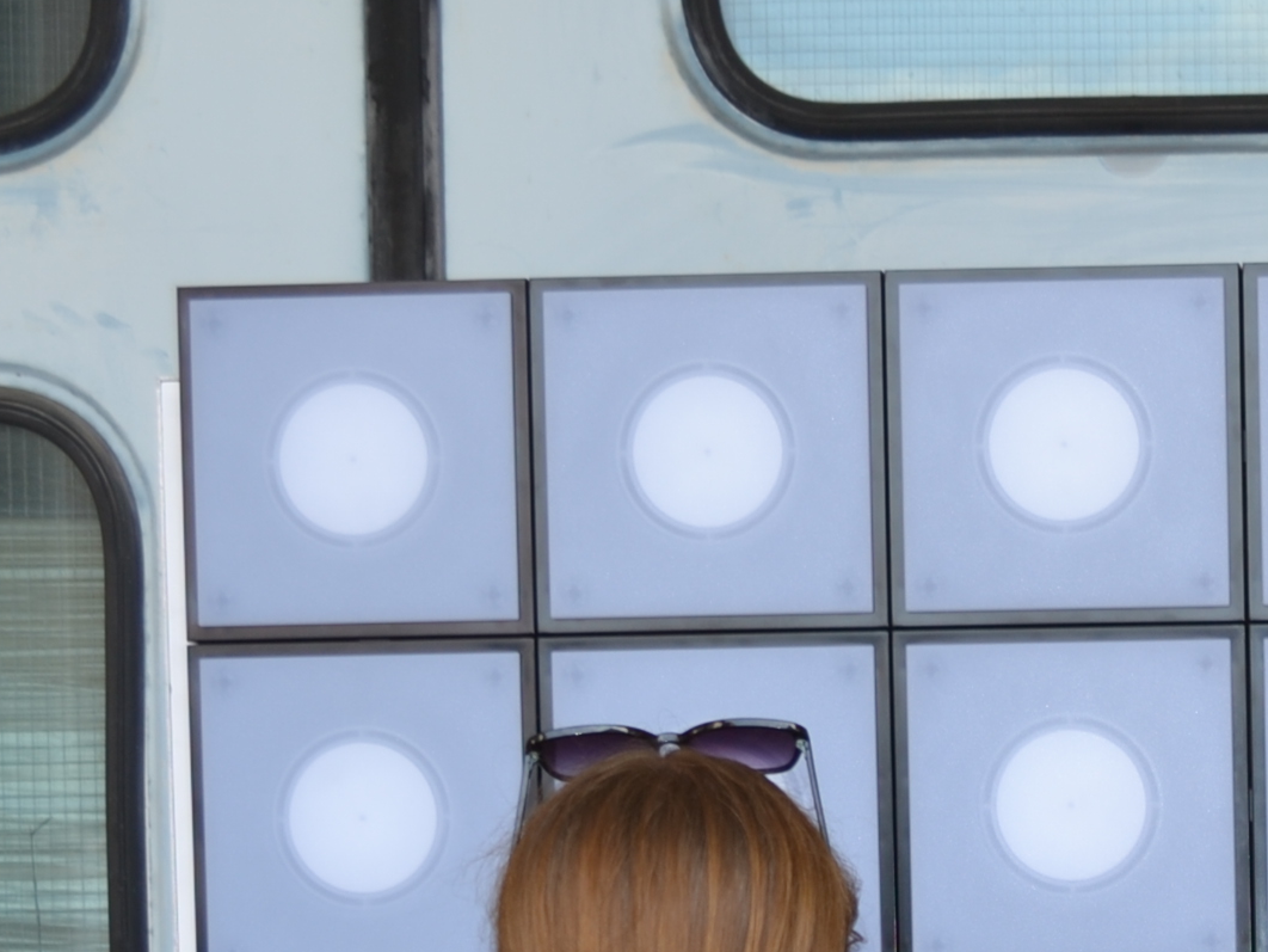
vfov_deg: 11.7
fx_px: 4470
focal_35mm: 122
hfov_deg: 15.5
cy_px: 1361
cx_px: 1549
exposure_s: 1/80
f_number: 4.2
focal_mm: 26
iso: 100
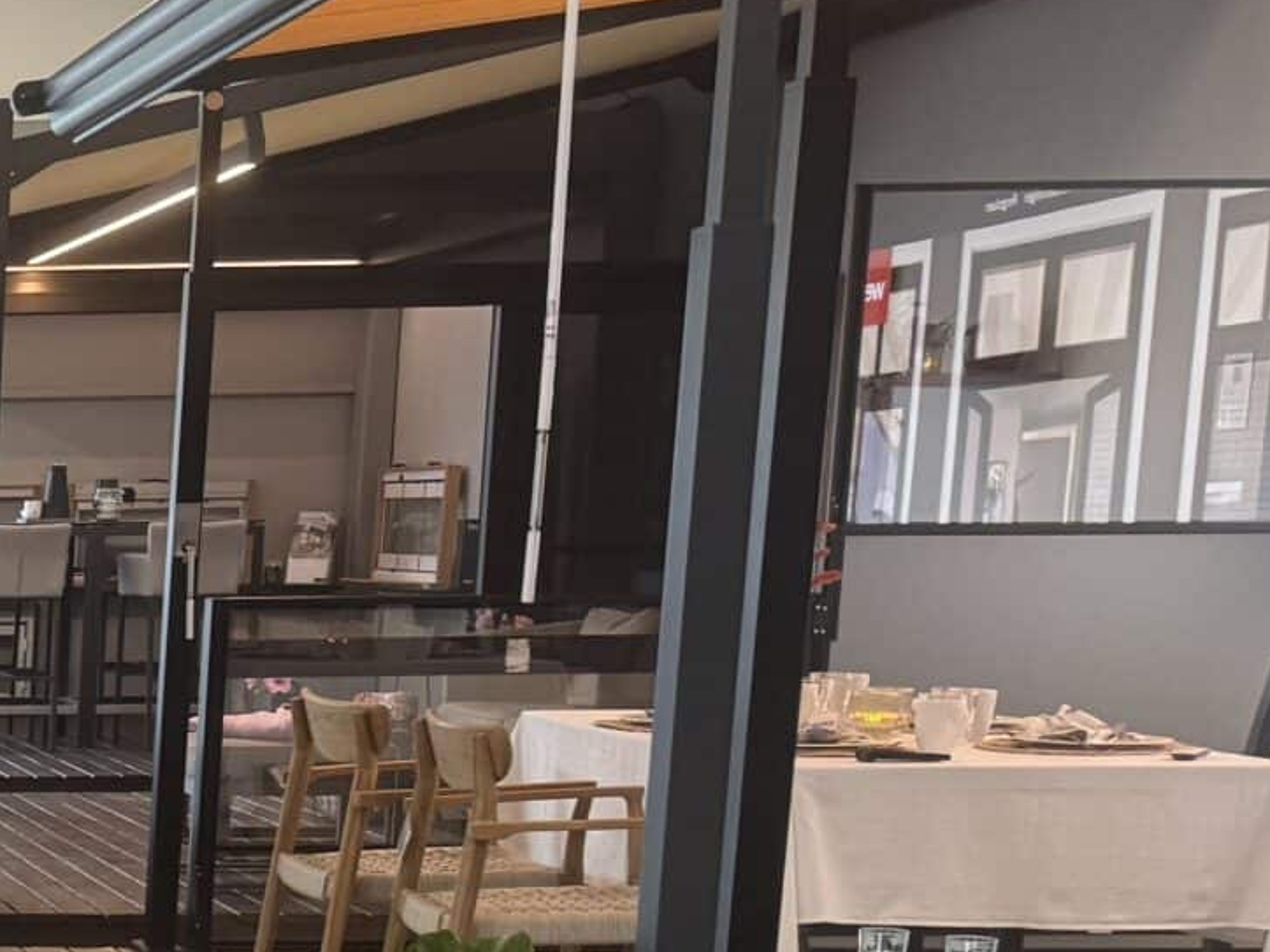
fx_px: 3118
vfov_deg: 16.7
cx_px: -732
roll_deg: -0.3
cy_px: 1098
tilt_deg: -10.9
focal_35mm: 85
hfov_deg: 19.5
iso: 200
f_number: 1.78
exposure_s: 1/100
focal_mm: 6.76
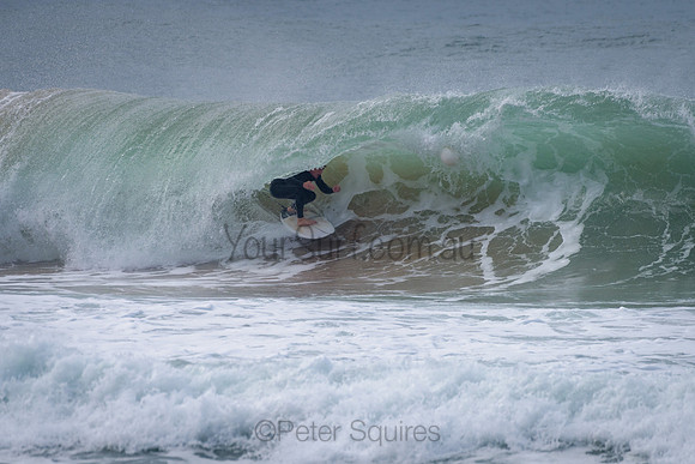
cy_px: 232
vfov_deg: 2.2
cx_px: 348
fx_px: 11833
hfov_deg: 3.4
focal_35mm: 613
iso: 180
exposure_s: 1/2000
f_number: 5.6
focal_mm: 500
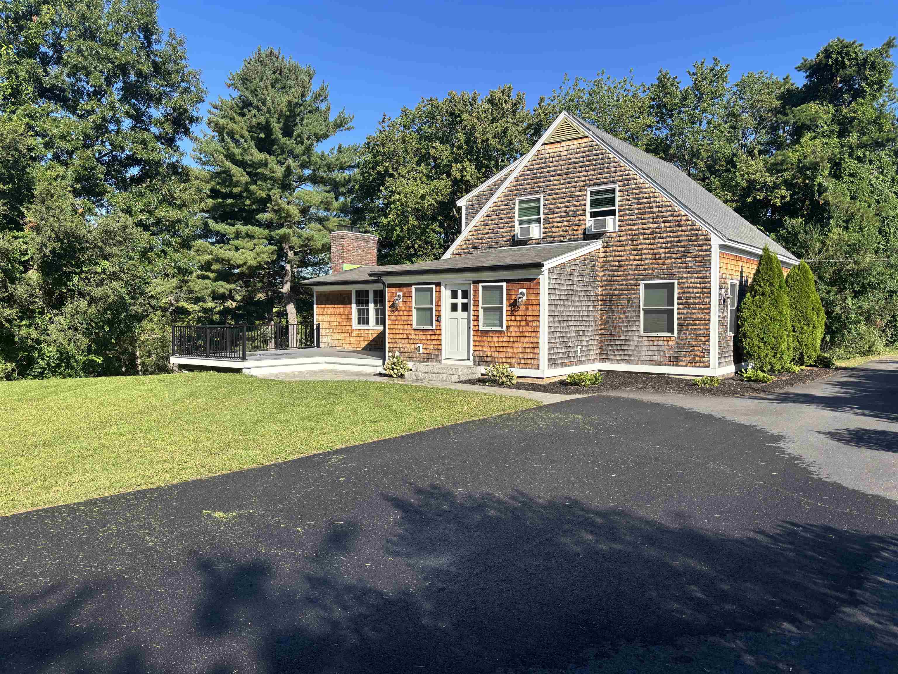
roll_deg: +0.2
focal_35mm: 26
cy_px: 337
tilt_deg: -2.4
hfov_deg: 67.3
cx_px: 449
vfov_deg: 53.1
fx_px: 674
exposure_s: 1/1876
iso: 50
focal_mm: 5.96
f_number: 1.6
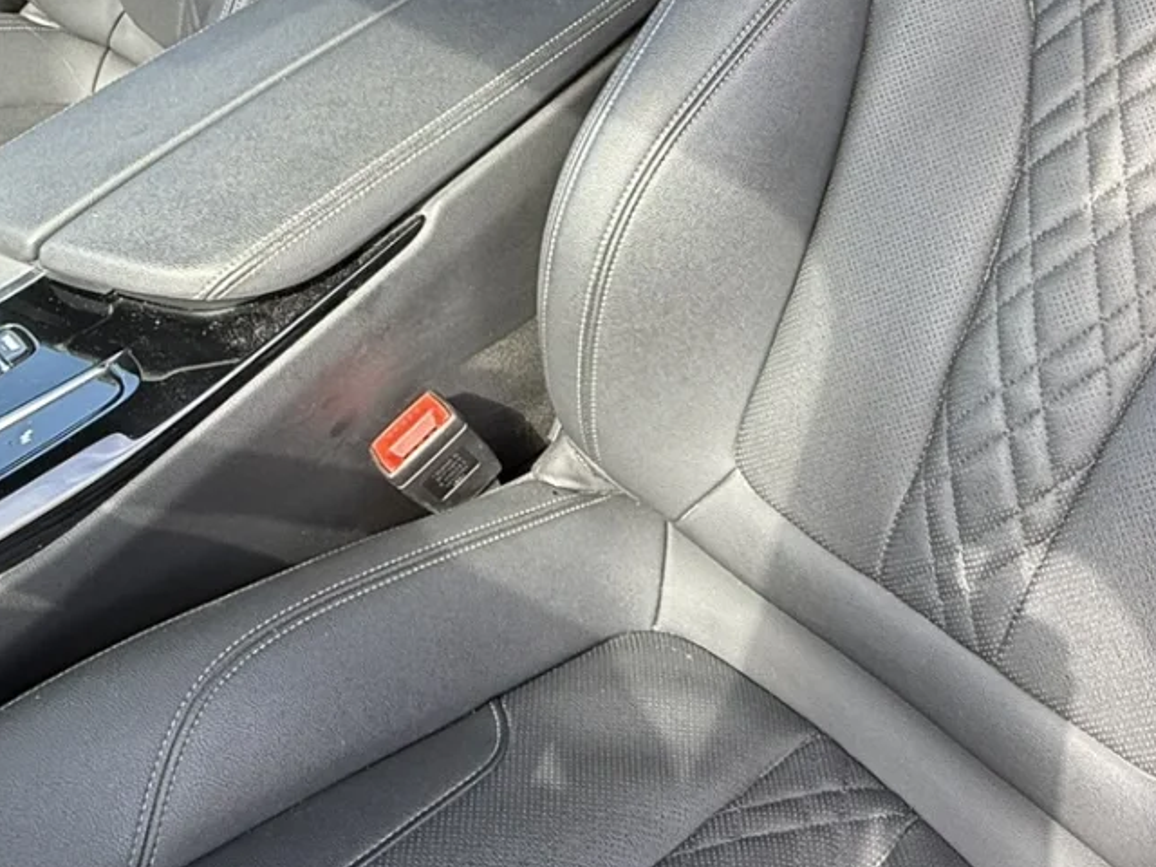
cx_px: 742
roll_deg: +2.3
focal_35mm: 42
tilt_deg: -35.7
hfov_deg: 44.3
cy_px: 25
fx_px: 1403
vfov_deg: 32.0
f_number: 2.2
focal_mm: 2.22
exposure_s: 1/99
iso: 40
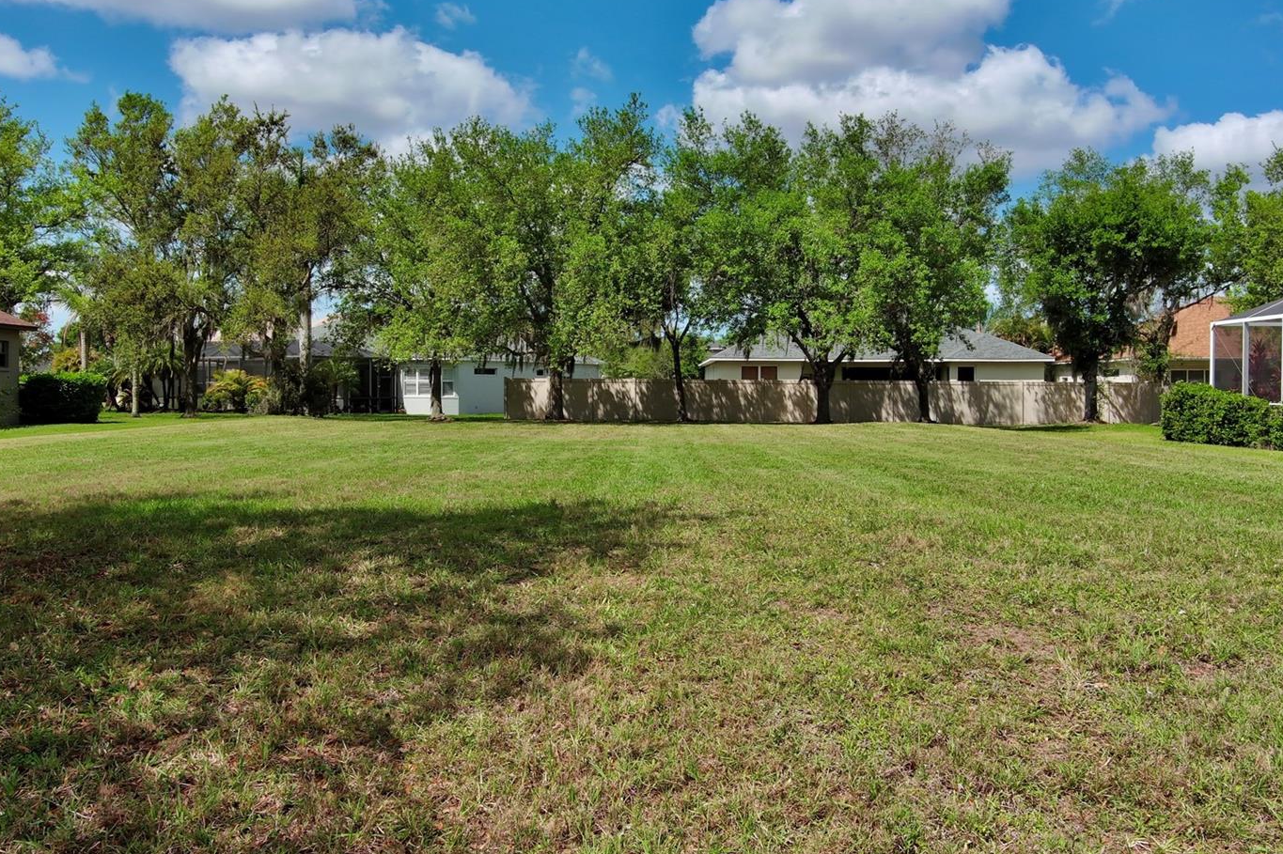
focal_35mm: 34
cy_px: 398
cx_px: 668
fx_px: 1211
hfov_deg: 55.8
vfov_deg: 38.8
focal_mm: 10.57
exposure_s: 1/400
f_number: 9
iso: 100
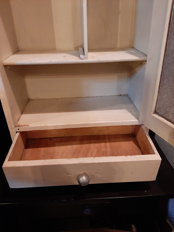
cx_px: 87
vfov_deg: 67.3
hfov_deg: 53.1
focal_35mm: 26
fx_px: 174
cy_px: 116
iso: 400
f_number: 1.7
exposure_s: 1/20
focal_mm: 3.93
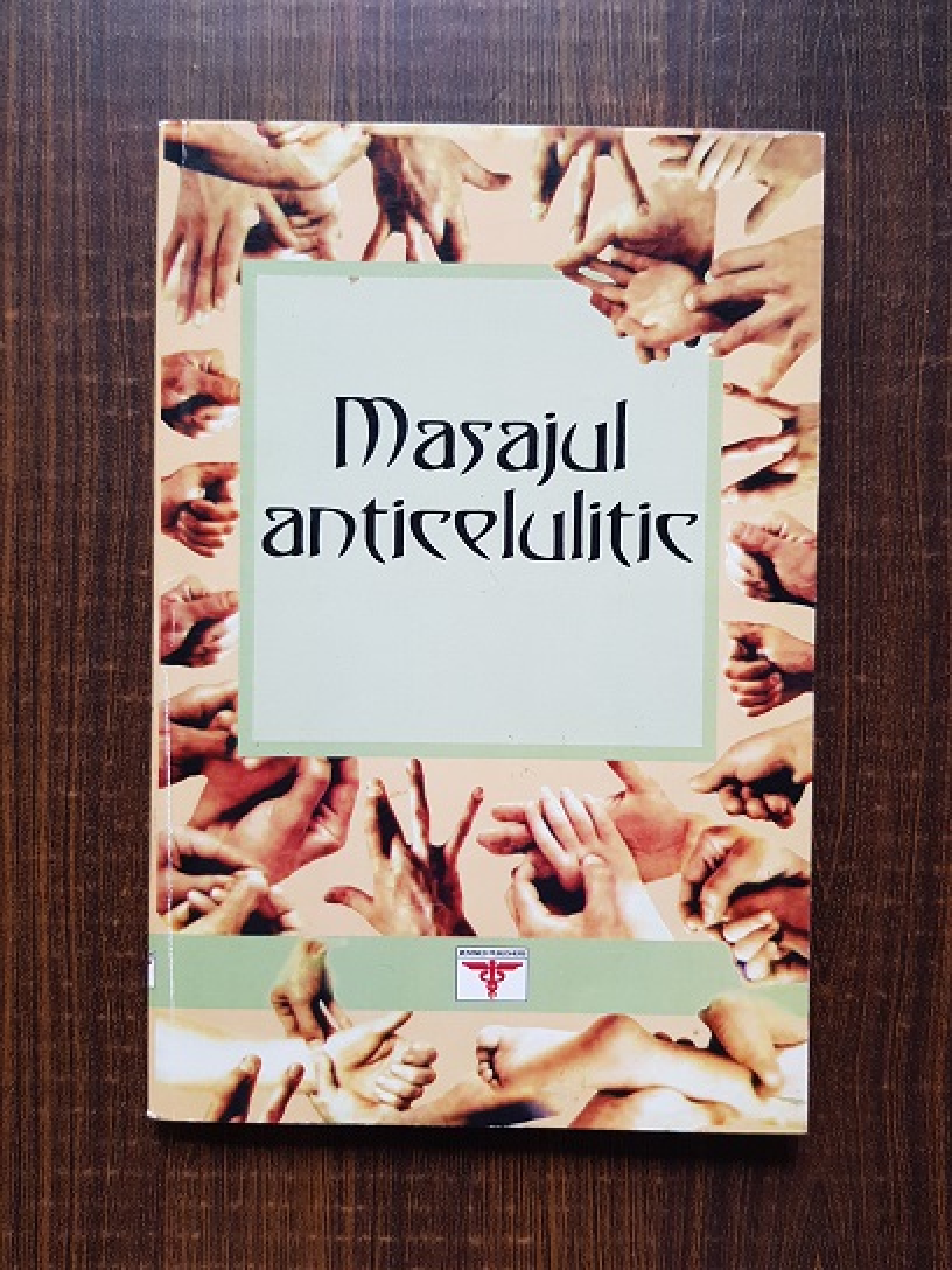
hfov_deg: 53.1
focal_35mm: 26
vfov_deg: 67.3
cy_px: 635
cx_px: 476
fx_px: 953
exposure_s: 1/40
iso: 160
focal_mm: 4.3
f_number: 1.7
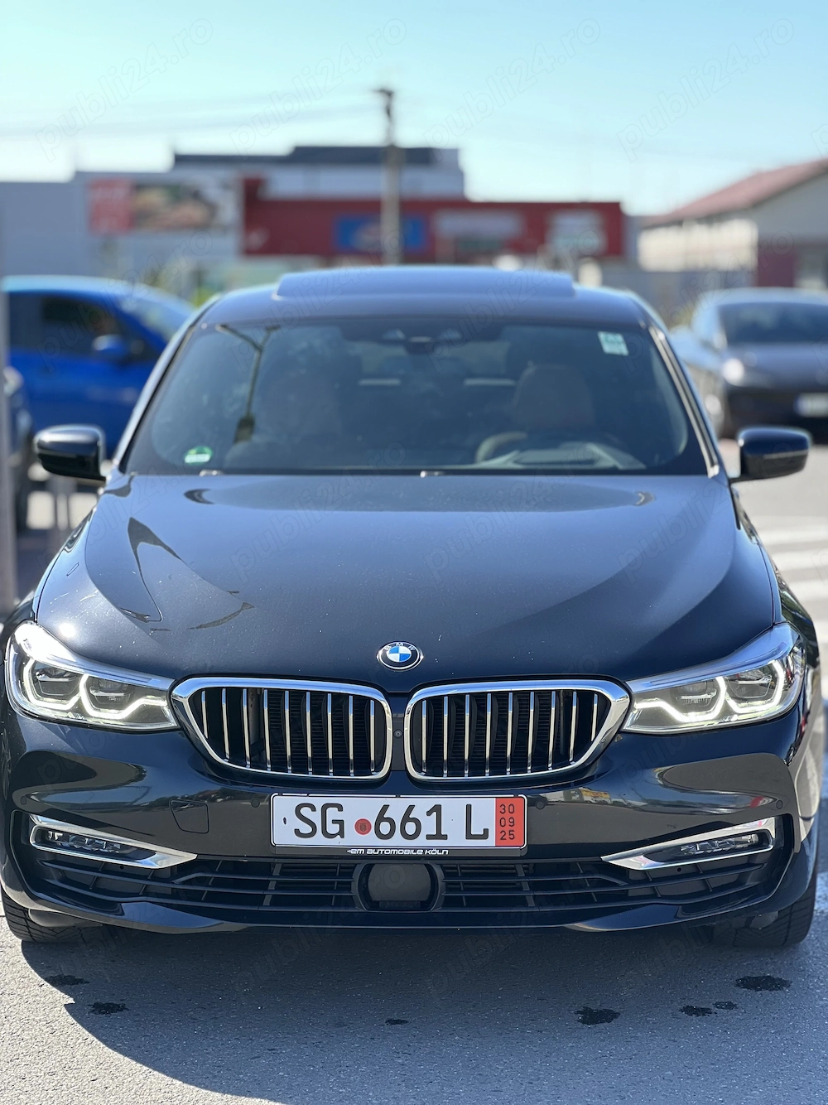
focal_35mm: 77
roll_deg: +0.0
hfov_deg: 19.1
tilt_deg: -5.8
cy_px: 552
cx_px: 414
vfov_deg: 25.3
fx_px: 2457
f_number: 2.8
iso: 40
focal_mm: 9
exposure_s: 1/121
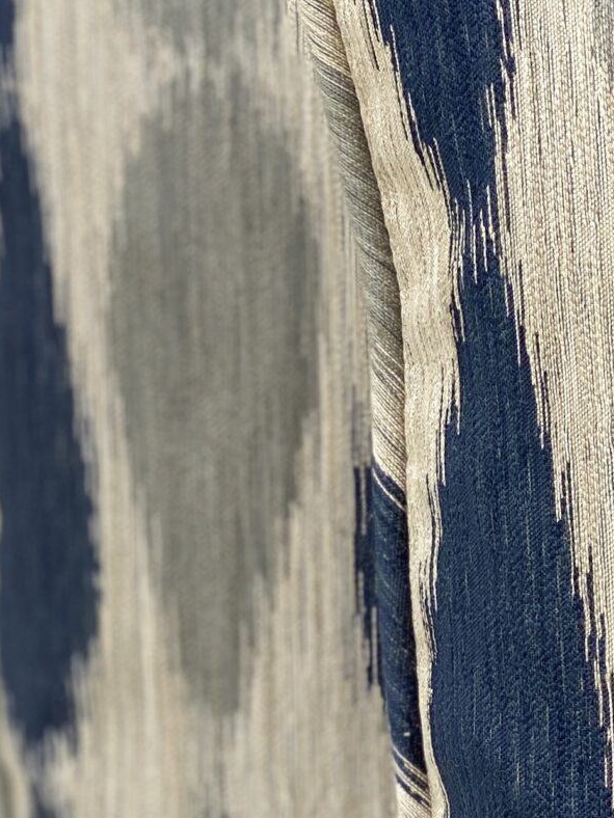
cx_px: 428
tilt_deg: -22.9
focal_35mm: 169
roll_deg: +2.0
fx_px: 3997
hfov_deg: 8.8
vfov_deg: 11.7
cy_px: 370
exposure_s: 1/265
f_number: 2
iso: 20
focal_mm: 6
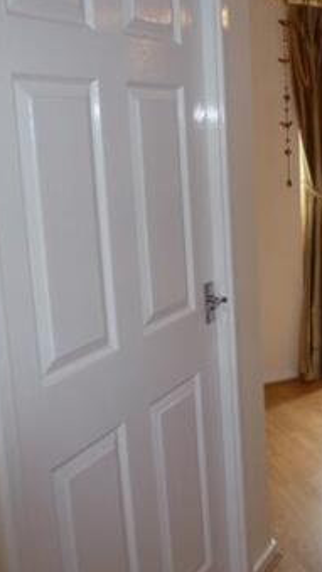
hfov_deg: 23.5
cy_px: 242
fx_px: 682
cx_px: 419
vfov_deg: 45.3
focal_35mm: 45
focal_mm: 4.3
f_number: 3.3
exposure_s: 1/60
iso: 250
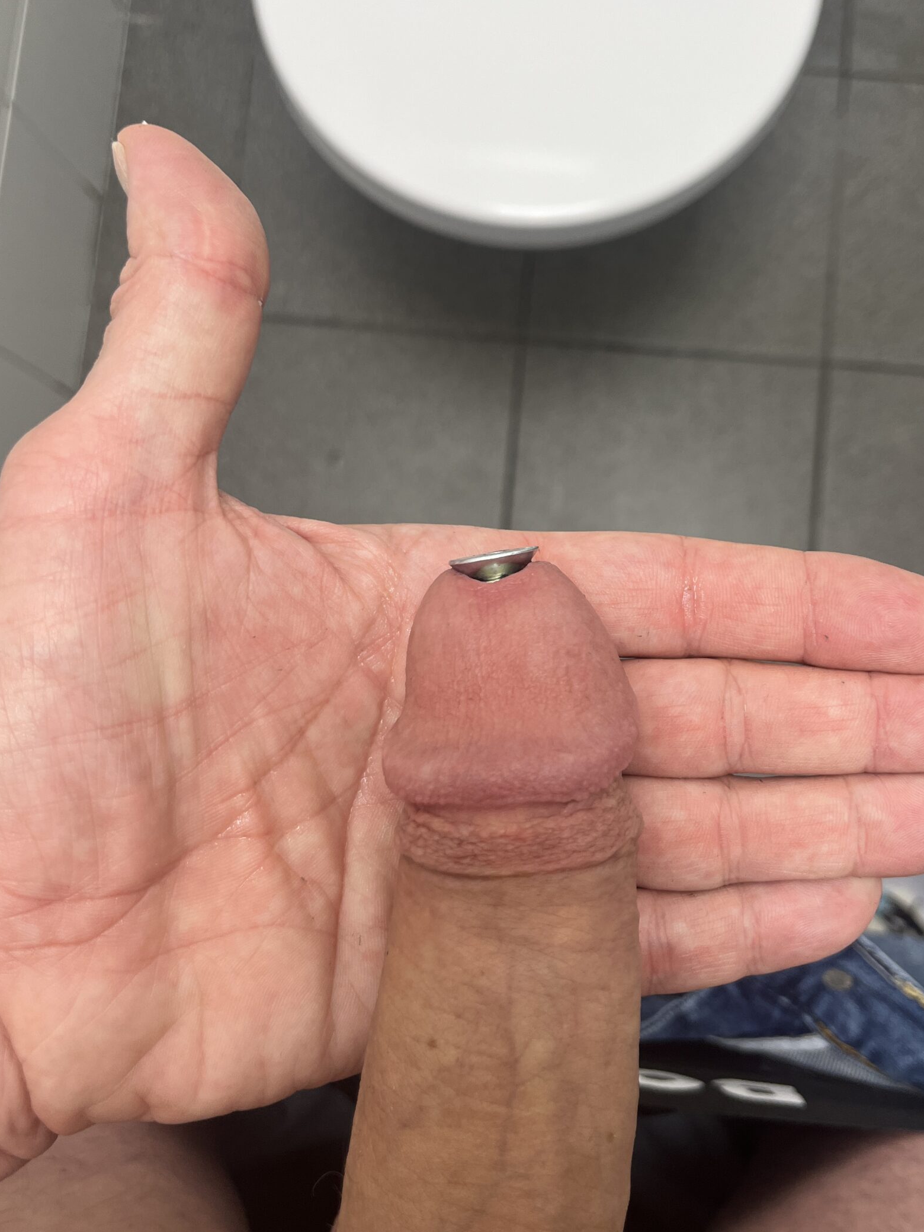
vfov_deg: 56.7
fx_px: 1139
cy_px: 557
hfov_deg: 44.0
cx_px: 538
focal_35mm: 32
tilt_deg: -83.9
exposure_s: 1/100
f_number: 1.6
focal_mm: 5.1
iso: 64
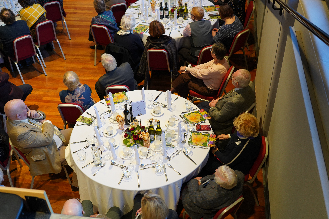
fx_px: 366
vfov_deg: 33.4
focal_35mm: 40
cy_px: 110
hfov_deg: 48.5
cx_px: 164
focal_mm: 40
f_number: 4
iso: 2000
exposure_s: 1/160
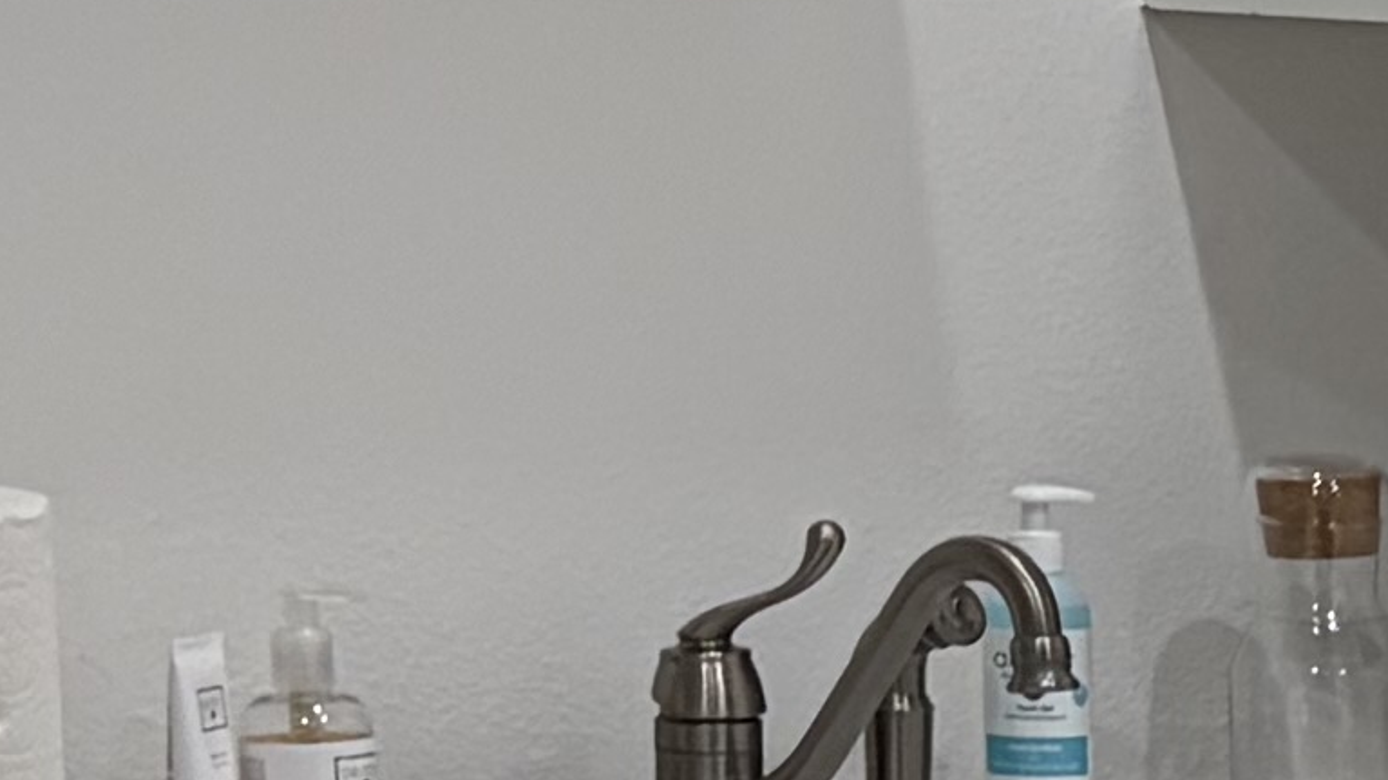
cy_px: 1272
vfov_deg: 5.7
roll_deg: -1.4
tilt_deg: -9.8
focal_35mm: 211
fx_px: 7764
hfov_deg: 9.2
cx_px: 3295
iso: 100
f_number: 1.6
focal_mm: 5.96
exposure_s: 1/120
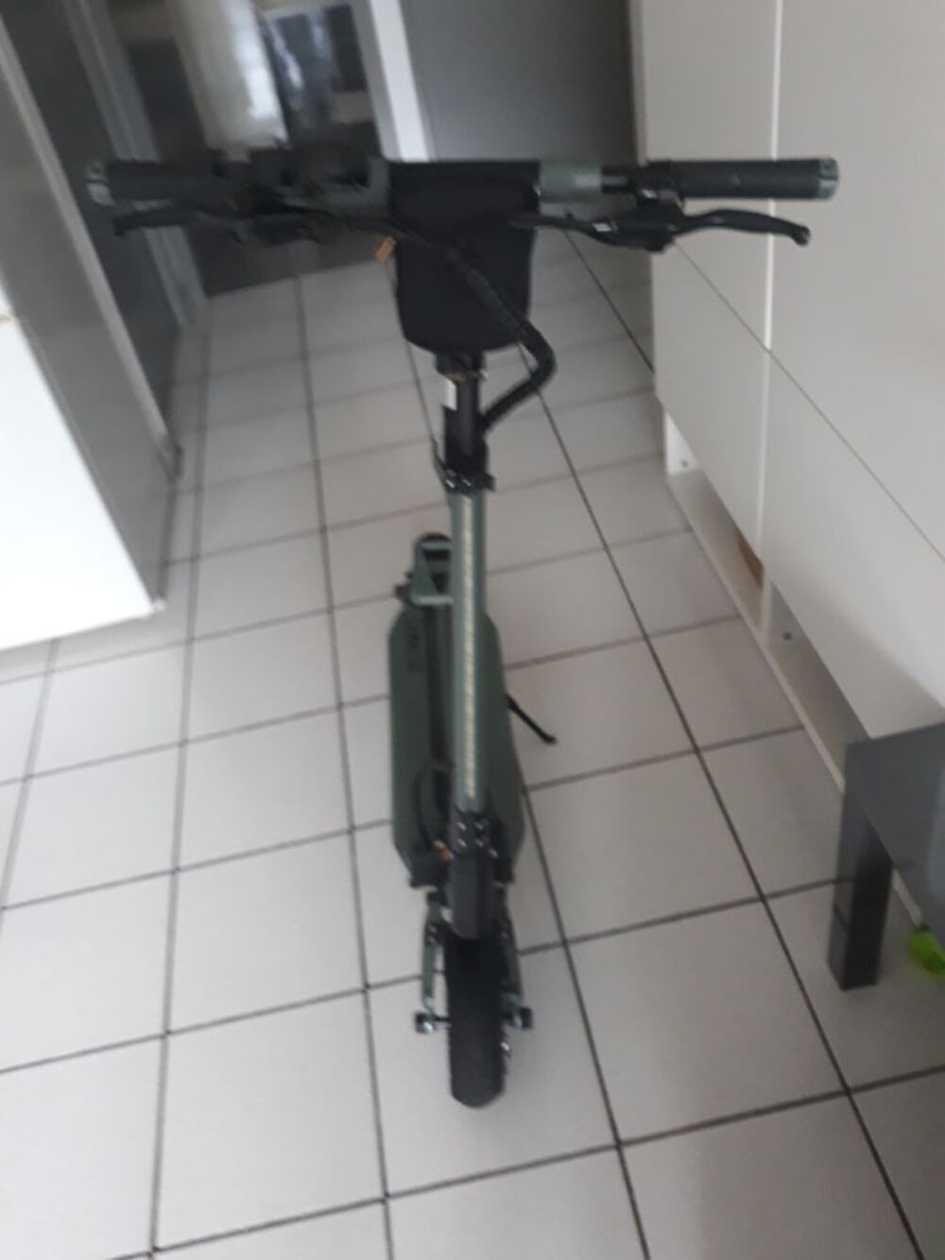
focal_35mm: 27
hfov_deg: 51.4
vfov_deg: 65.3
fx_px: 983
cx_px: 472
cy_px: 630
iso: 200
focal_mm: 3.71
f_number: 1.7
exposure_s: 1/25
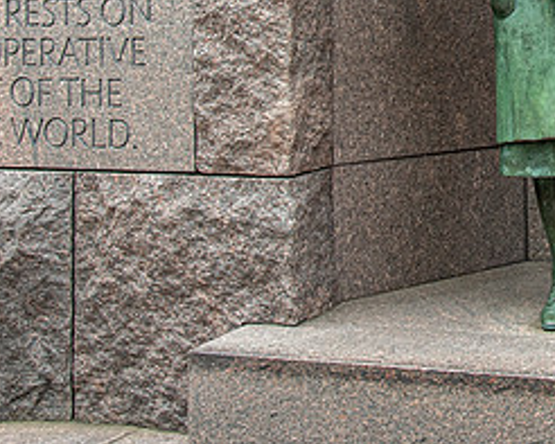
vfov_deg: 18.3
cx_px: 588
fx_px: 1331
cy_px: -42
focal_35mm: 81
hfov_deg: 22.4
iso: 560
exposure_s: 1/250
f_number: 5.6
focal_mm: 31
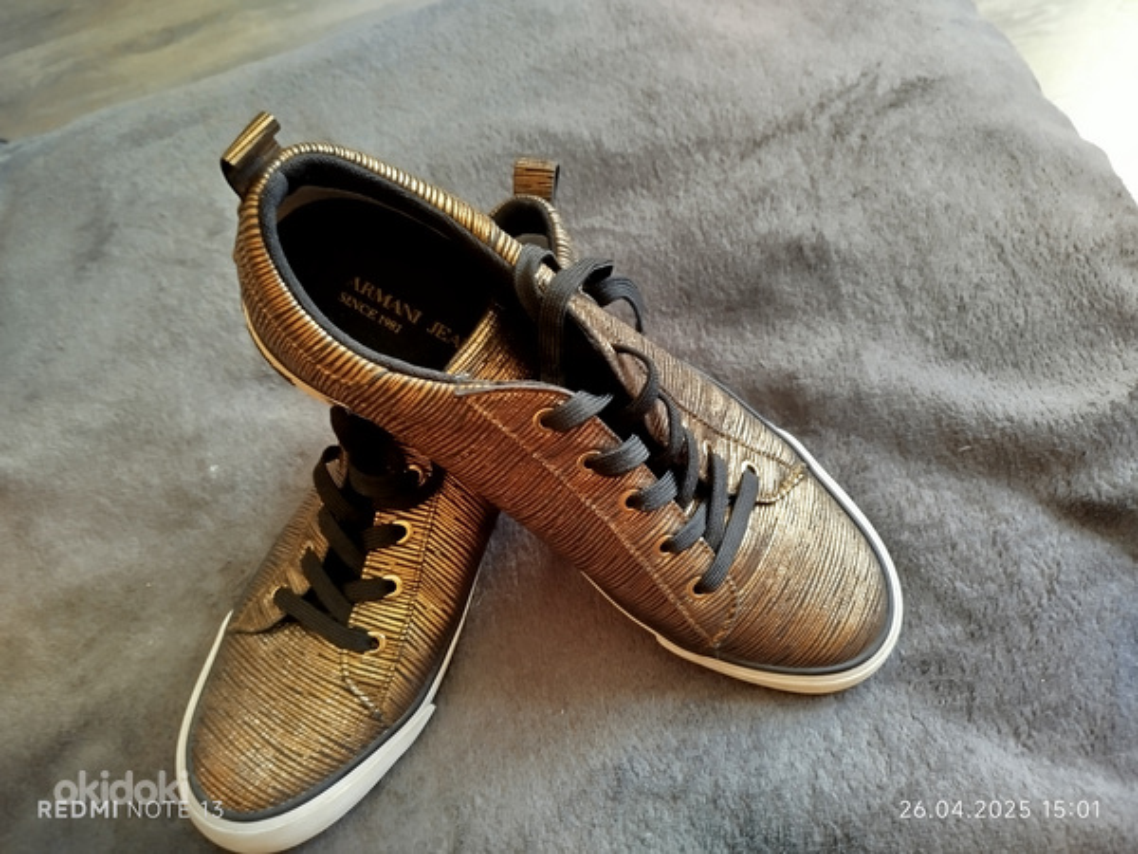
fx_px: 789
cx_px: 569
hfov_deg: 71.6
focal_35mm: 24
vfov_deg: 56.8
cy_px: 427
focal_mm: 5.31
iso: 320
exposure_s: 1/33
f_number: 1.7
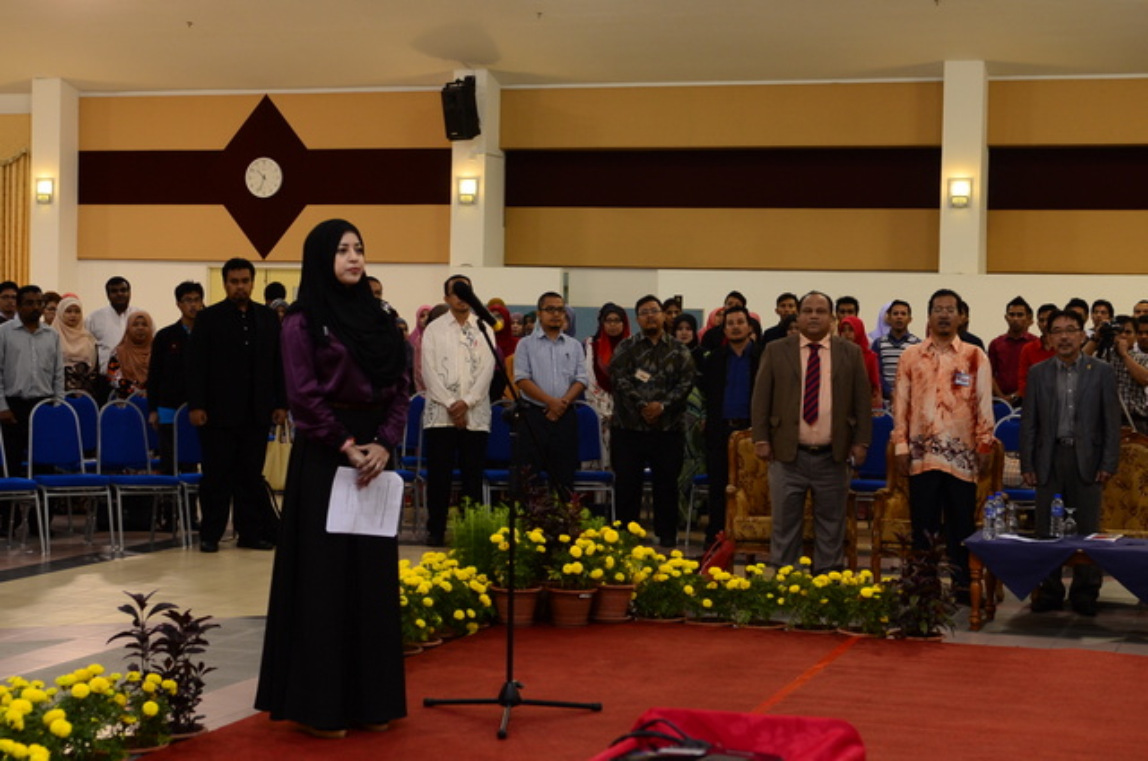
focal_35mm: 60
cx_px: 574
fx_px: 1910
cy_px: 380
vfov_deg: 22.5
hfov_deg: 33.5
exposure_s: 1/60
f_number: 4.5
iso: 500
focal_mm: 40
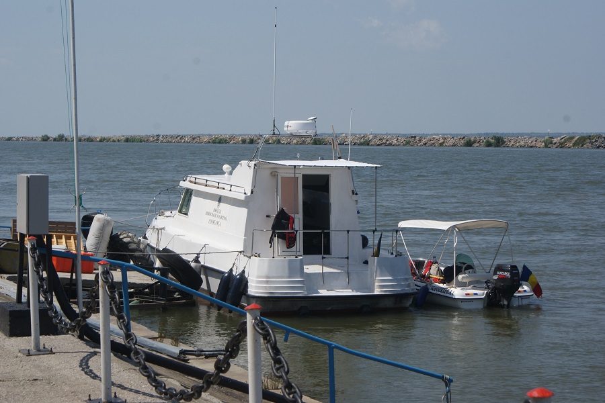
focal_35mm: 90
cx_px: 302
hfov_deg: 22.6
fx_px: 1512
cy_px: 202
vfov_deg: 15.2
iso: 100
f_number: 13
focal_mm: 60
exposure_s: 1/200
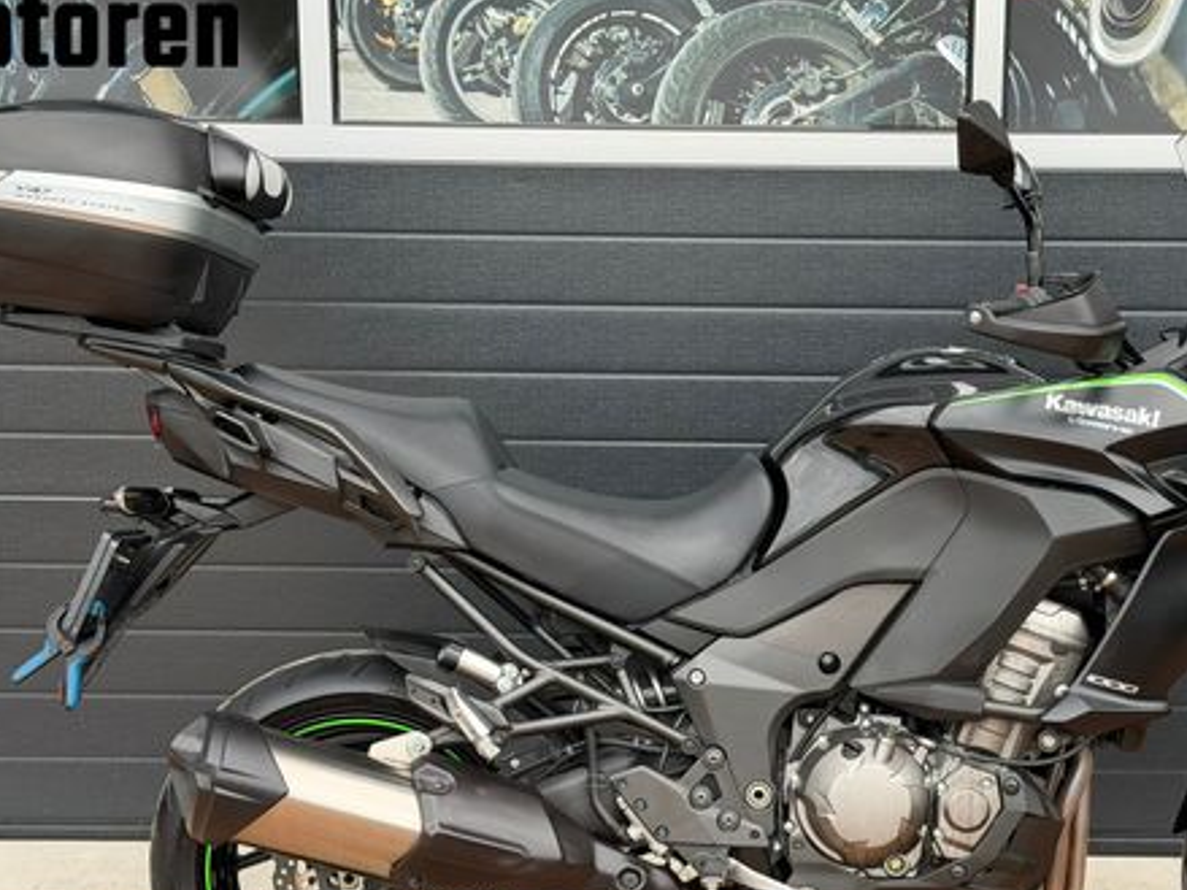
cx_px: 757
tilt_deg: -12.2
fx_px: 2400
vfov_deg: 21.0
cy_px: 536
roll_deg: -0.4
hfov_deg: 27.7
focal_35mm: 70
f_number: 1.78
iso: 80
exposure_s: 1/917
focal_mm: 6.76
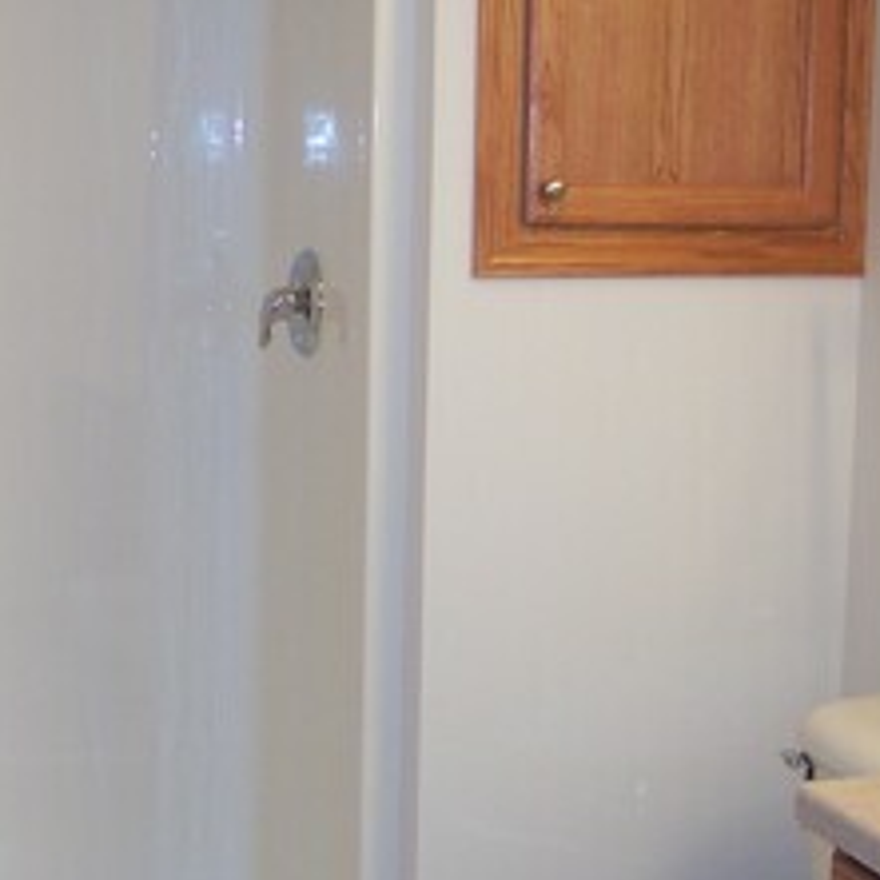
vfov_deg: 23.7
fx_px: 2100
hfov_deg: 23.7
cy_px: 414
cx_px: 392
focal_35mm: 73
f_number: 2.8
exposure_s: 1/30
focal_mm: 8
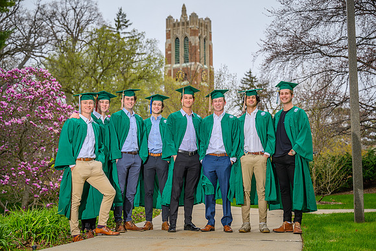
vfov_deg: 18.8
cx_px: 193
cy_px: 127
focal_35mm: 73
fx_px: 757
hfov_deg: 27.9
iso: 100
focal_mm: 70
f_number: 3.5
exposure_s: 1/200
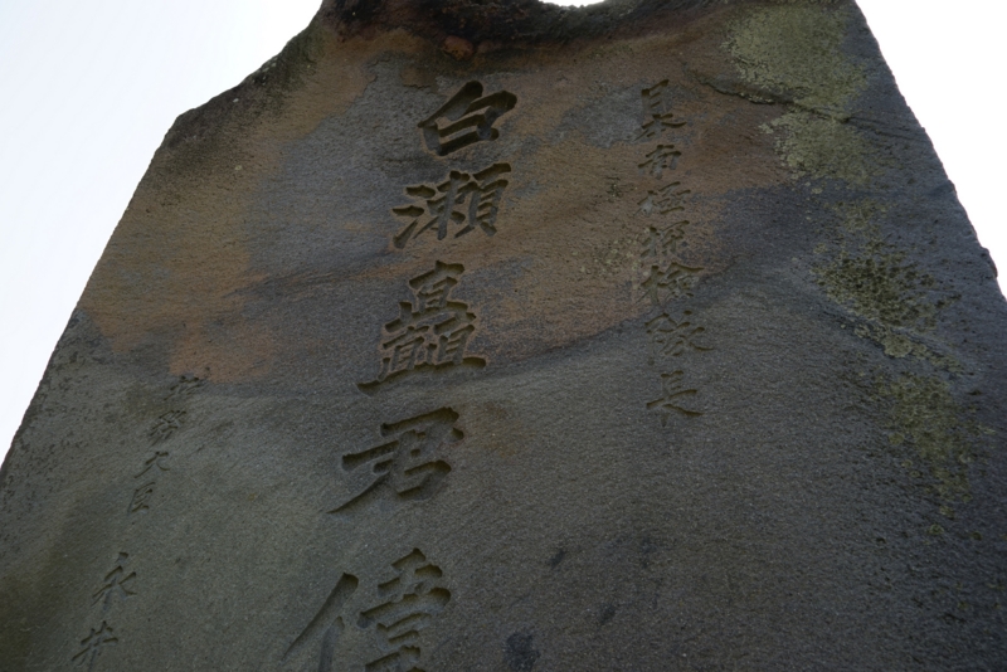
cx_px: 504
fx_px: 672
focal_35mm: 24
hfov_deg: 73.7
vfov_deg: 53.2
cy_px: 336
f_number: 8
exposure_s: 1/90
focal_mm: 24
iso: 100
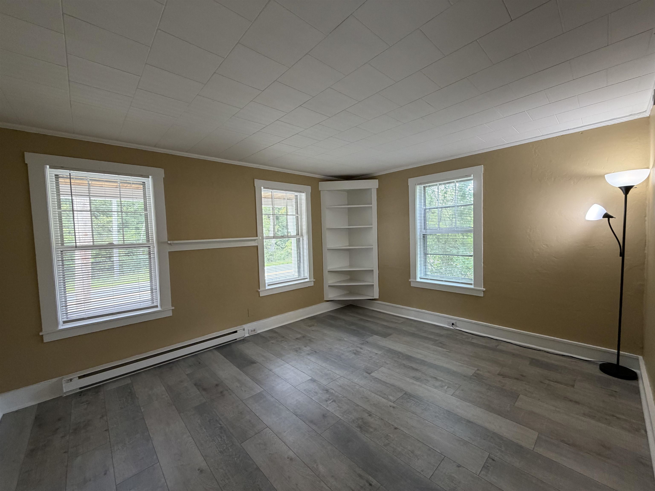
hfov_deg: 102.1
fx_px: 265
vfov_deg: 85.7
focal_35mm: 14
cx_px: 328
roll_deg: +2.7
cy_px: 246
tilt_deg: -2.0
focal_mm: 2.22
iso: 250
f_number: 2.2
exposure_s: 1/121
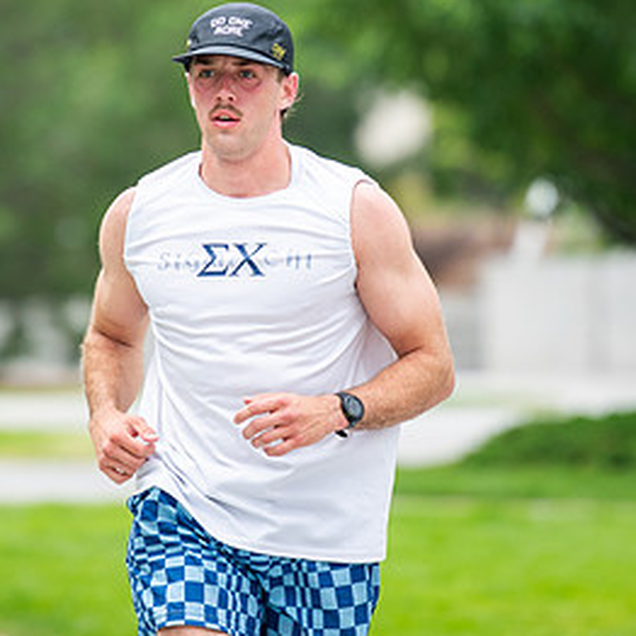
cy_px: 142
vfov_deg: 2.8
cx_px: 234
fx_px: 13116
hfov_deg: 2.8
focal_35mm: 631
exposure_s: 1/1250
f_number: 2.8
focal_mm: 200
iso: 200
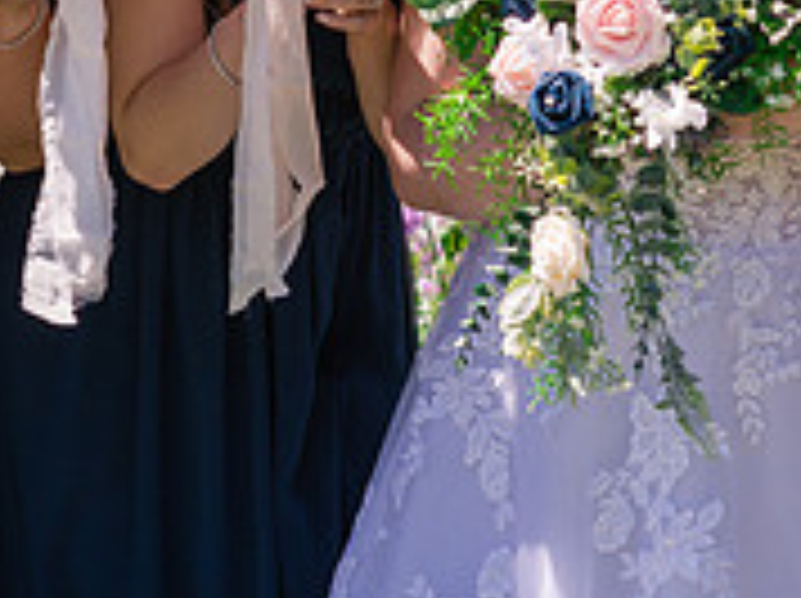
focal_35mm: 267
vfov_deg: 5.5
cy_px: 29
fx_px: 6170
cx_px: 639
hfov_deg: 7.4
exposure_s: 1/800
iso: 200
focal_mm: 85
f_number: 5
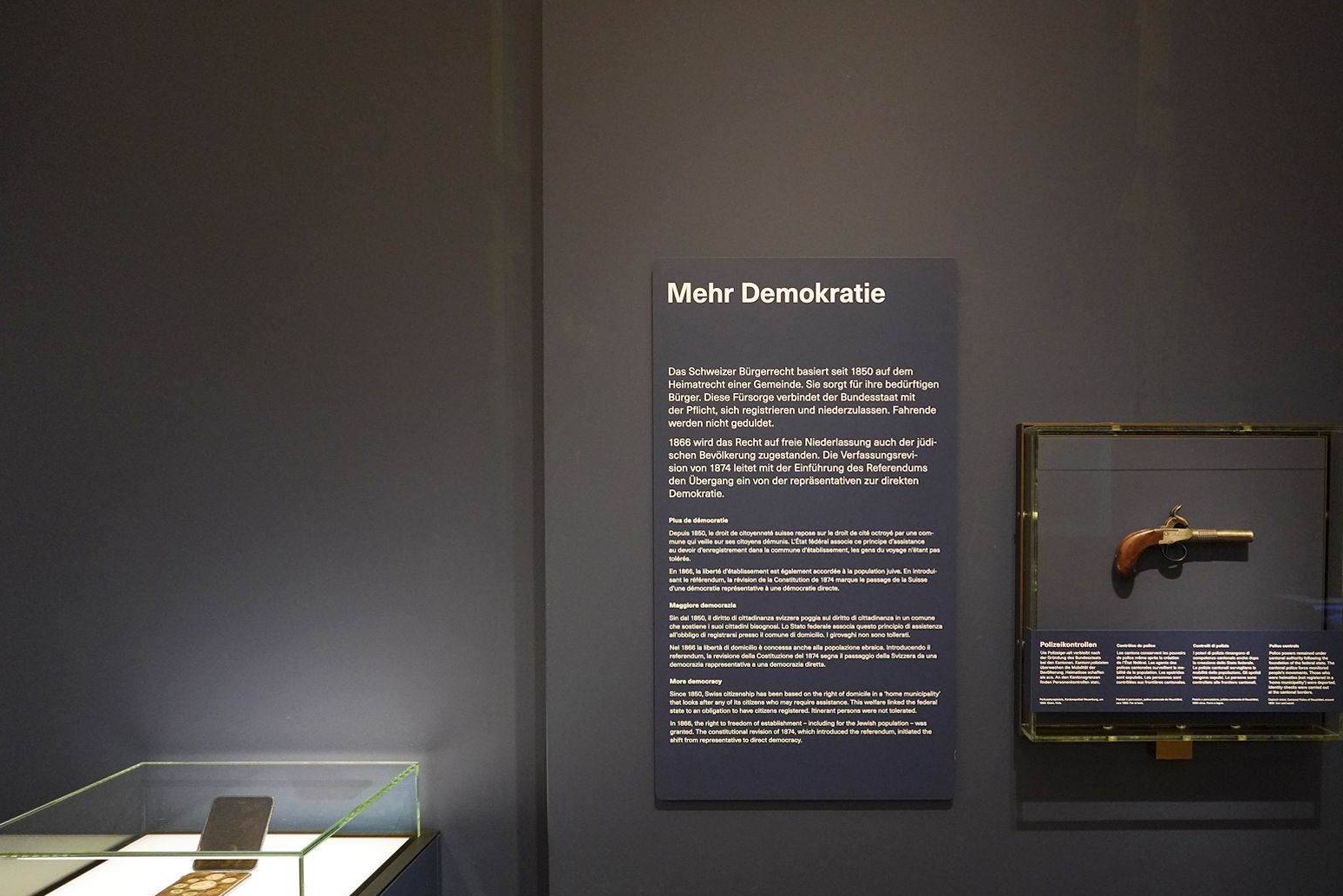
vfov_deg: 42.2
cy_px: 521
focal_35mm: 31
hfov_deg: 60.0
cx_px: 779
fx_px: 1157
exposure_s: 1/80
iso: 3200
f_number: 2.8
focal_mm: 24
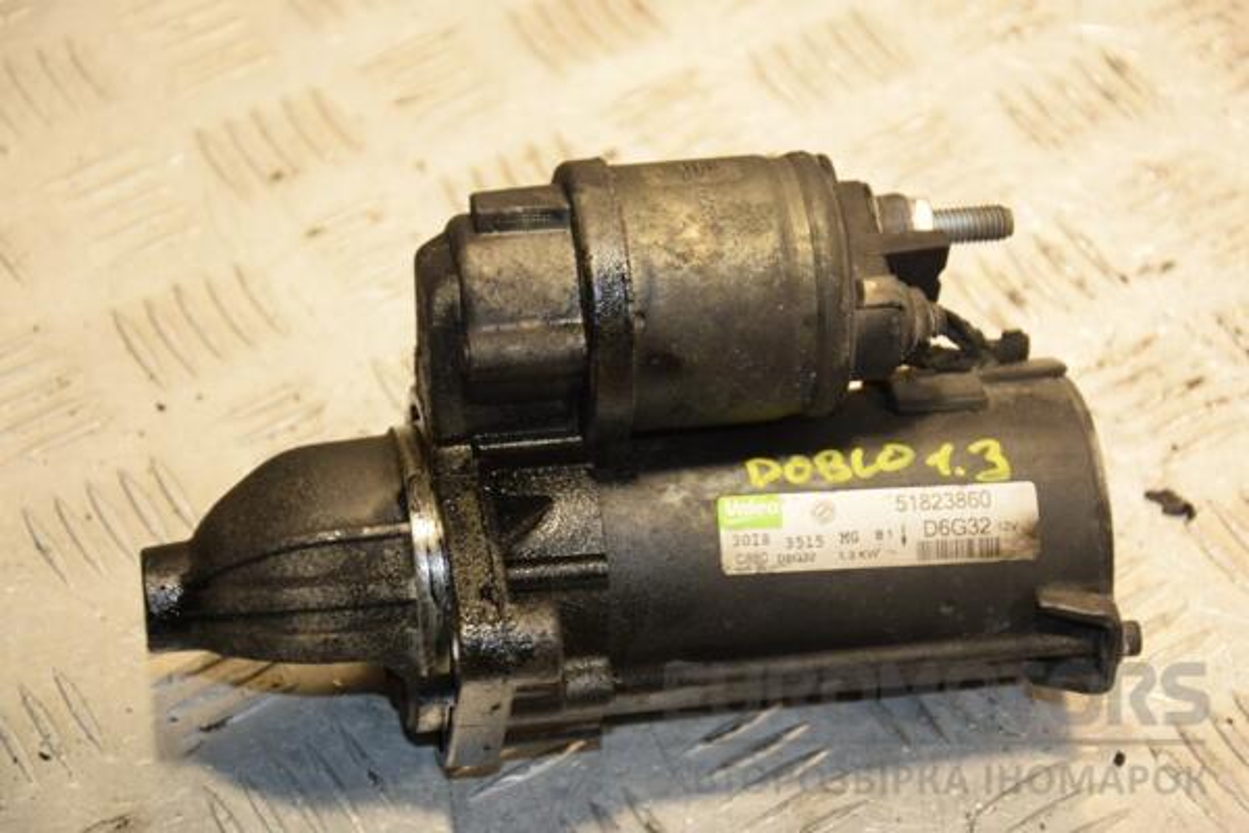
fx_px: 3643
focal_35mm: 105
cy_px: 416
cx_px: 624
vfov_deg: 13.0
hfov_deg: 19.5
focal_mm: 70
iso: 800
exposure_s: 1/160
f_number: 5.3
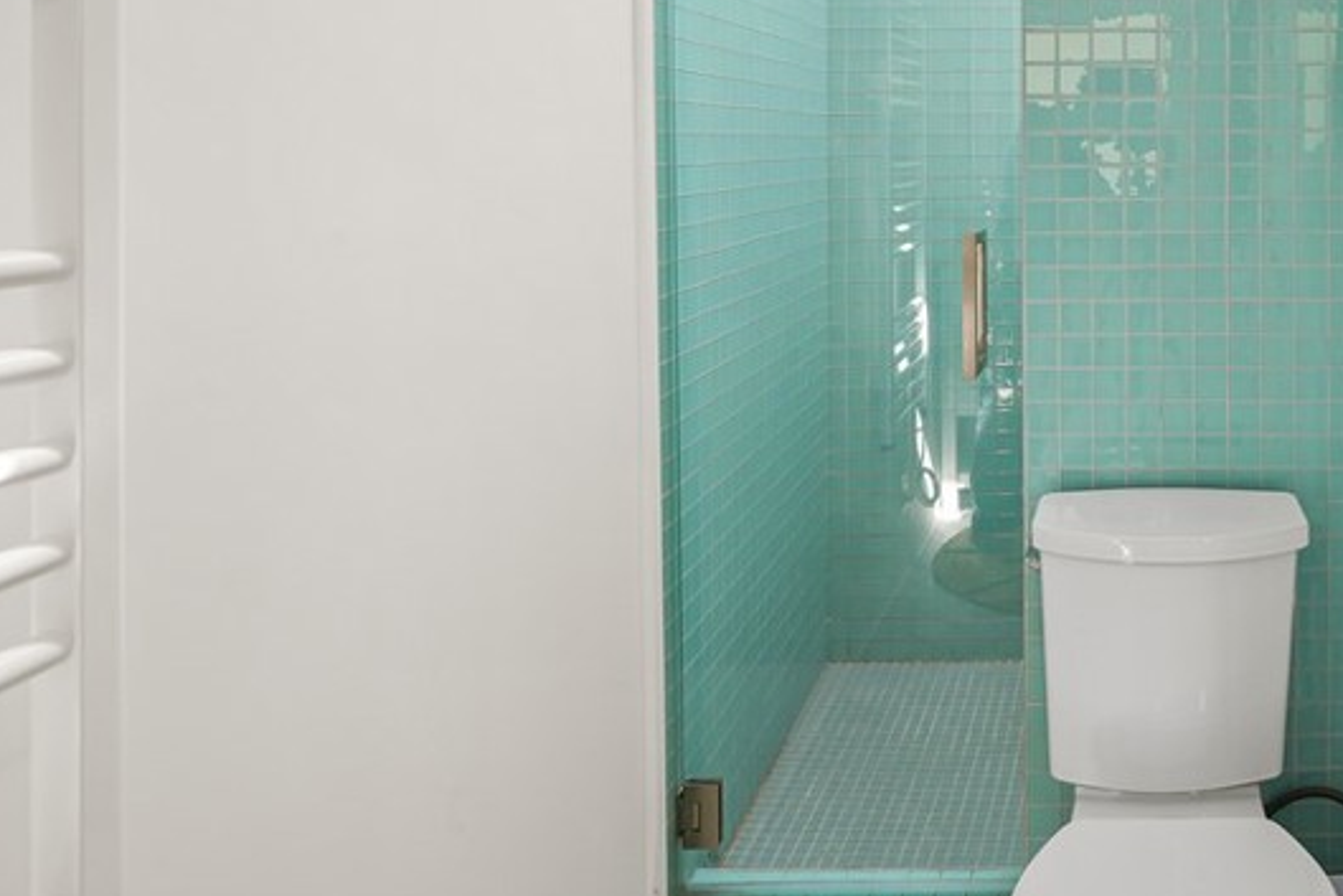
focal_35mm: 31
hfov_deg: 53.9
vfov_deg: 40.0
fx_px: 1157
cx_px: 1165
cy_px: 136
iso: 320
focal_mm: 16
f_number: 10
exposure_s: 1/4
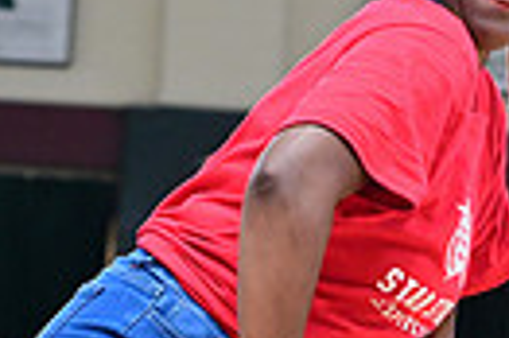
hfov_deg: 9.3
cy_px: 458
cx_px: 249
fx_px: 3135
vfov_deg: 6.1
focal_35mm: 222
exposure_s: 1/1000
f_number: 3.2
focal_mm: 50
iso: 6400
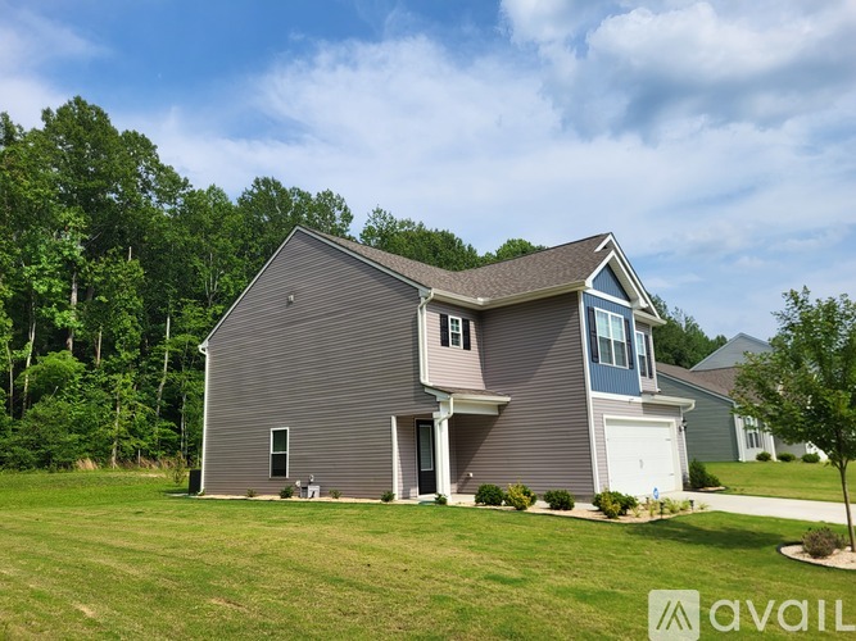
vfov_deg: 53.0
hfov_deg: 67.3
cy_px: 320
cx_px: 428
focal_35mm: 26
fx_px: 643
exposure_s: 1/2782
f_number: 1.8
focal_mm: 5.4
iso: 40
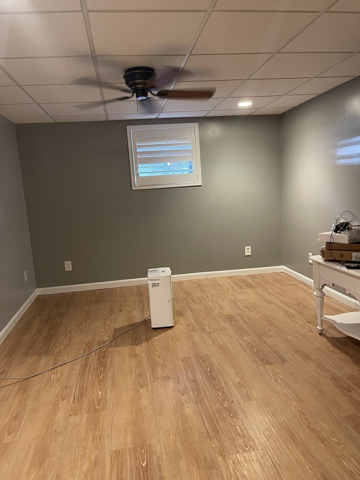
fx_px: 347
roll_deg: +3.9
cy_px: 240
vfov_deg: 69.4
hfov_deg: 54.9
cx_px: 180
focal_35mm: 25
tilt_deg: -8.8
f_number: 1.6
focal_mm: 5.1
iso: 400
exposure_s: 1/54
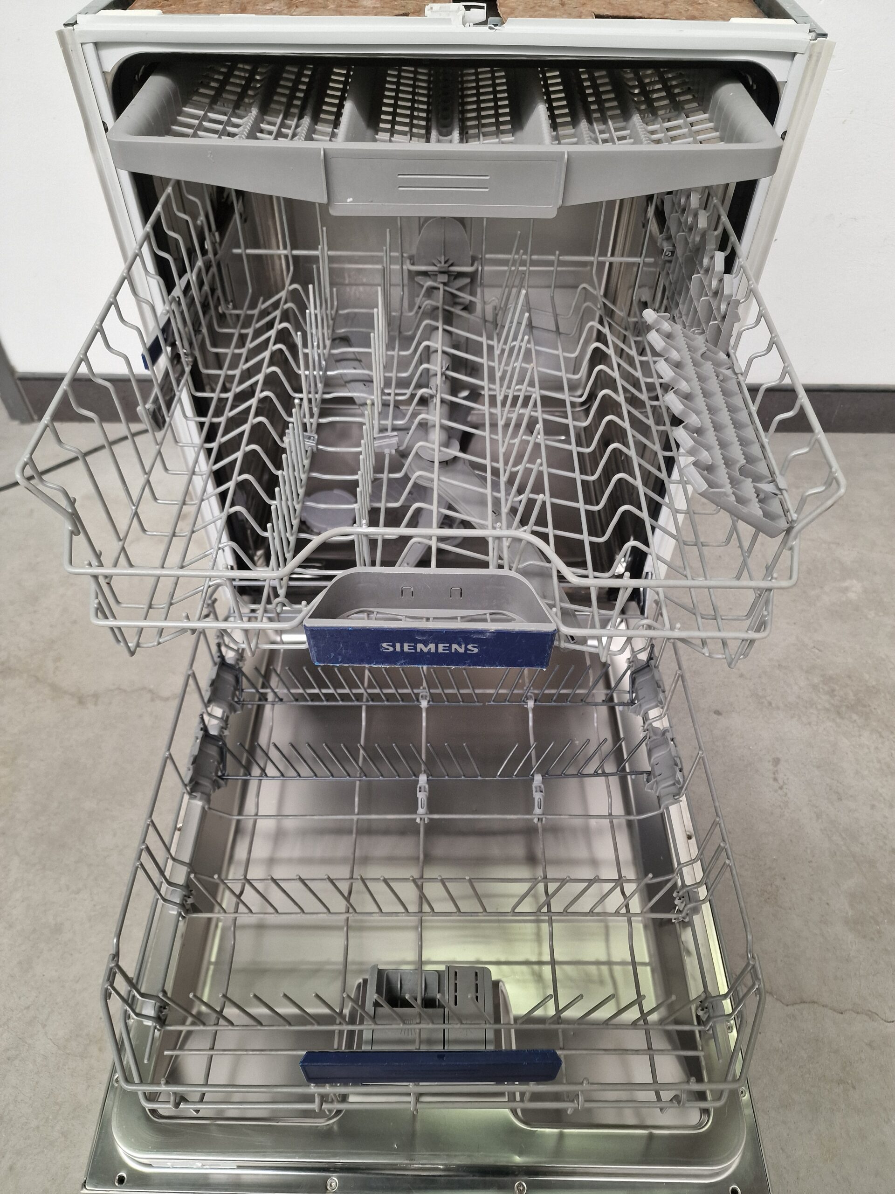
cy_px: 597
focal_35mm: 23
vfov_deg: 73.9
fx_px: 793
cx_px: 448
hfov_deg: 58.9
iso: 200
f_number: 1.8
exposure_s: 1/100
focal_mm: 6.4
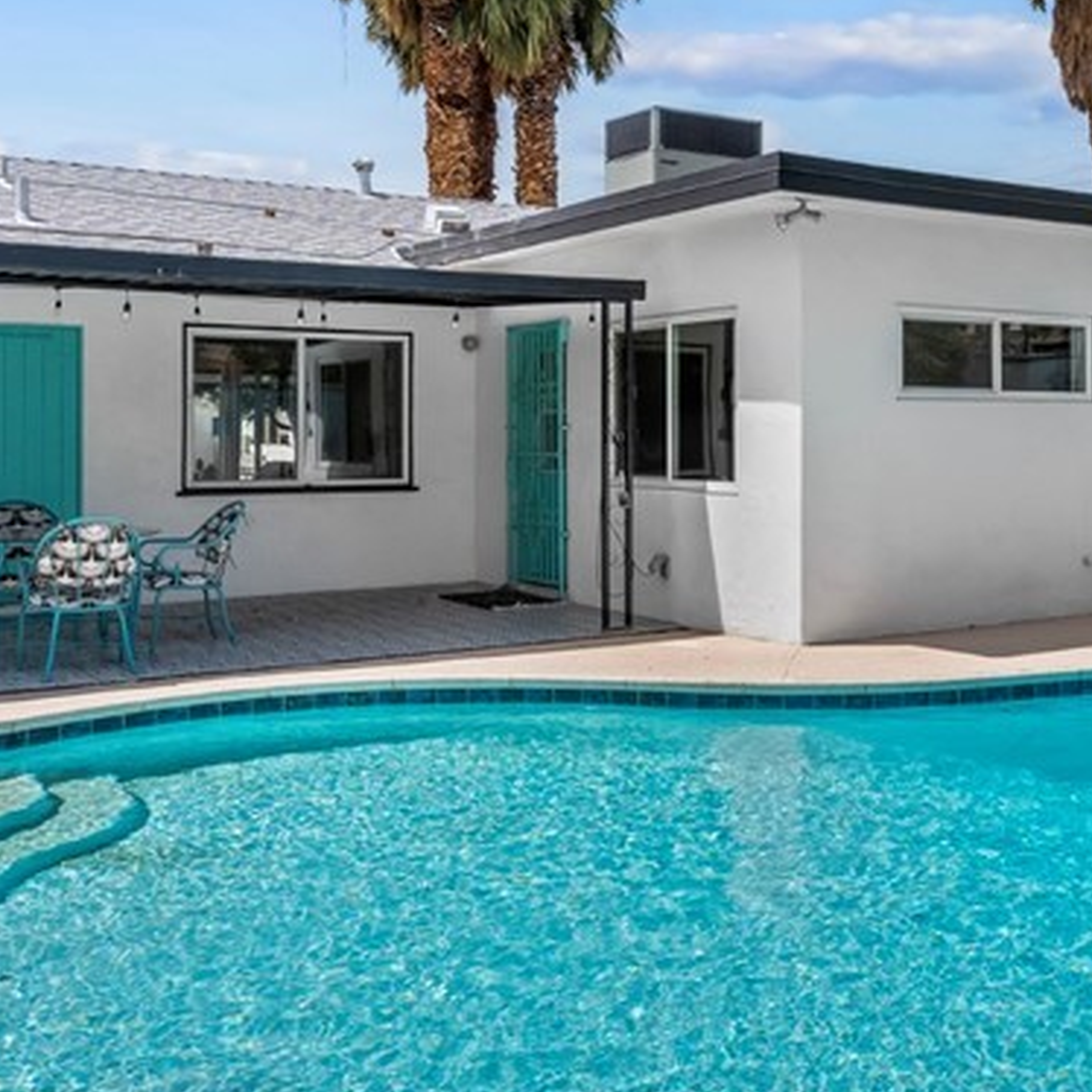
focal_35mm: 42
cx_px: 832
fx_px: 1499
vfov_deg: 39.9
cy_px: 435
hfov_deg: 38.9
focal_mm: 17
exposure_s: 1/8000
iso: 400
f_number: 8
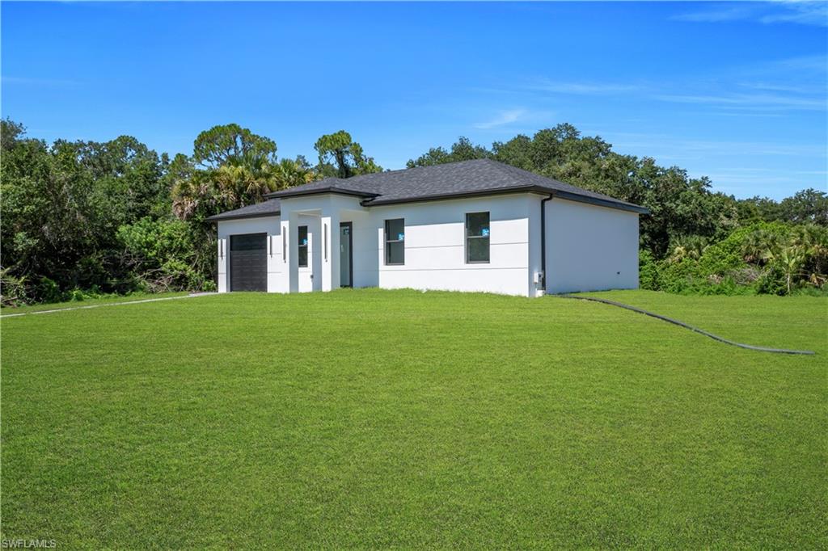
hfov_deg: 61.9
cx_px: 414
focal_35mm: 30
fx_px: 690
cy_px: 276
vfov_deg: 43.6
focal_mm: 20
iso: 100
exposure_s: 1/320
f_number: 8
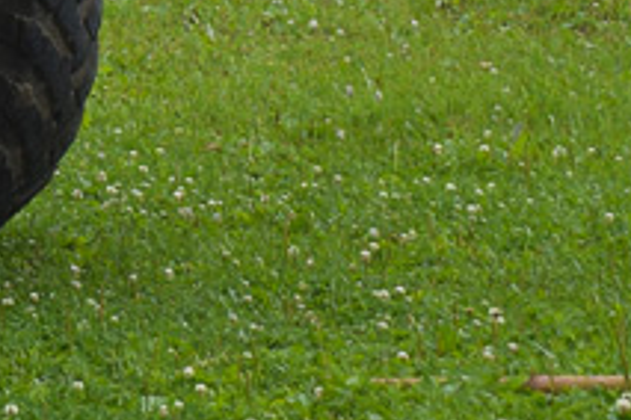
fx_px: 5626
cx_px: -986
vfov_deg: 4.2
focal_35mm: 321
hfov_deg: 6.1
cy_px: -686
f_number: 6.3
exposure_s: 1/320
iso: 200
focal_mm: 38
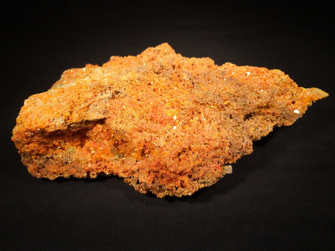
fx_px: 281
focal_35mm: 29
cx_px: 168
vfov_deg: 48.2
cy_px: 126
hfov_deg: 61.7
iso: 32
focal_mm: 4.15
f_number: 2.2
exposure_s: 1/223
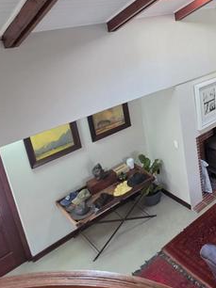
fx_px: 283
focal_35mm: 34
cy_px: 69
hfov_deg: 33.9
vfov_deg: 51.5
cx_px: 258
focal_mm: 2.2
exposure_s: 1/50
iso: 160
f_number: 1.9
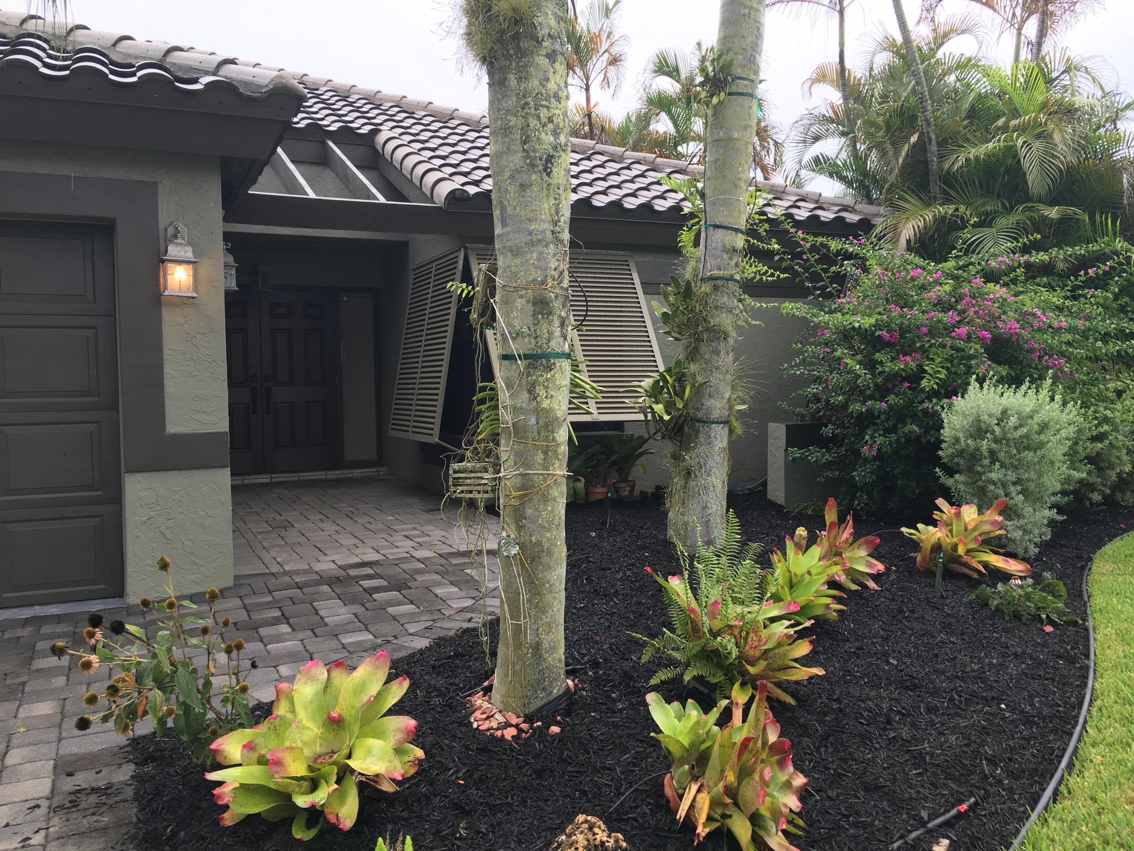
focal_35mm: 29
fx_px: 950
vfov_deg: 48.2
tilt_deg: -1.3
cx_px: 567
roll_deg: +0.5
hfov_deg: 61.7
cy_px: 426
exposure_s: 1/120
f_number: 2.2
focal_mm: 4.15
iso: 32
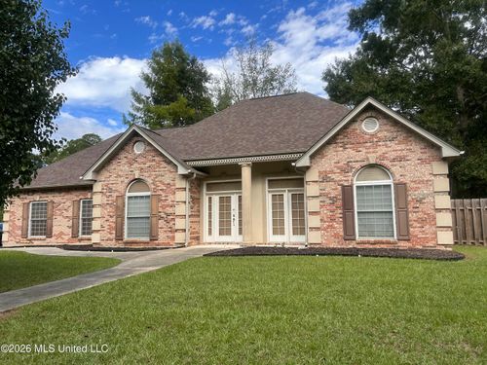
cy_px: 182
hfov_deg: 67.3
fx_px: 366
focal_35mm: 26
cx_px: 244
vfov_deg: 53.1
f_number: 1.5
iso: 50
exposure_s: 1/1934
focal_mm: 5.7
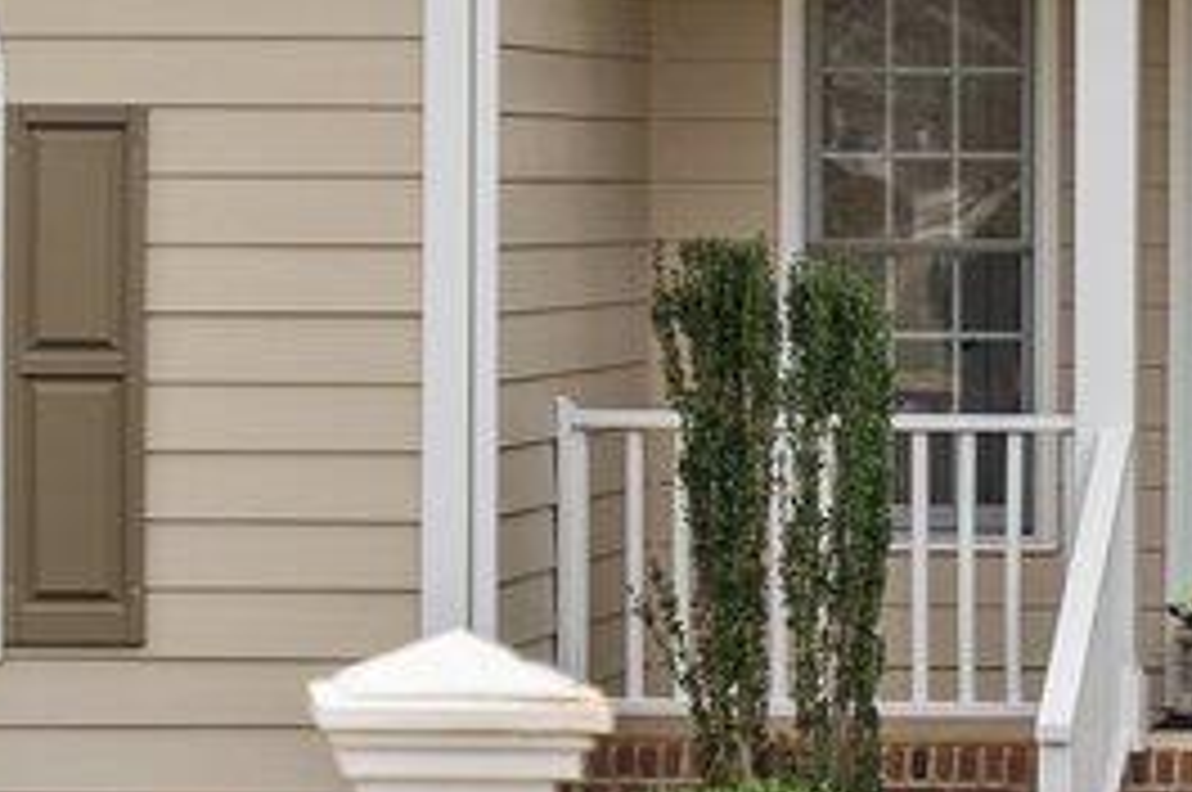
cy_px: 326
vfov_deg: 5.1
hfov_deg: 7.4
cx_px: 2024
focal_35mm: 271
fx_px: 8962
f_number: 4.5
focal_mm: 35
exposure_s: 1/60
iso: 100
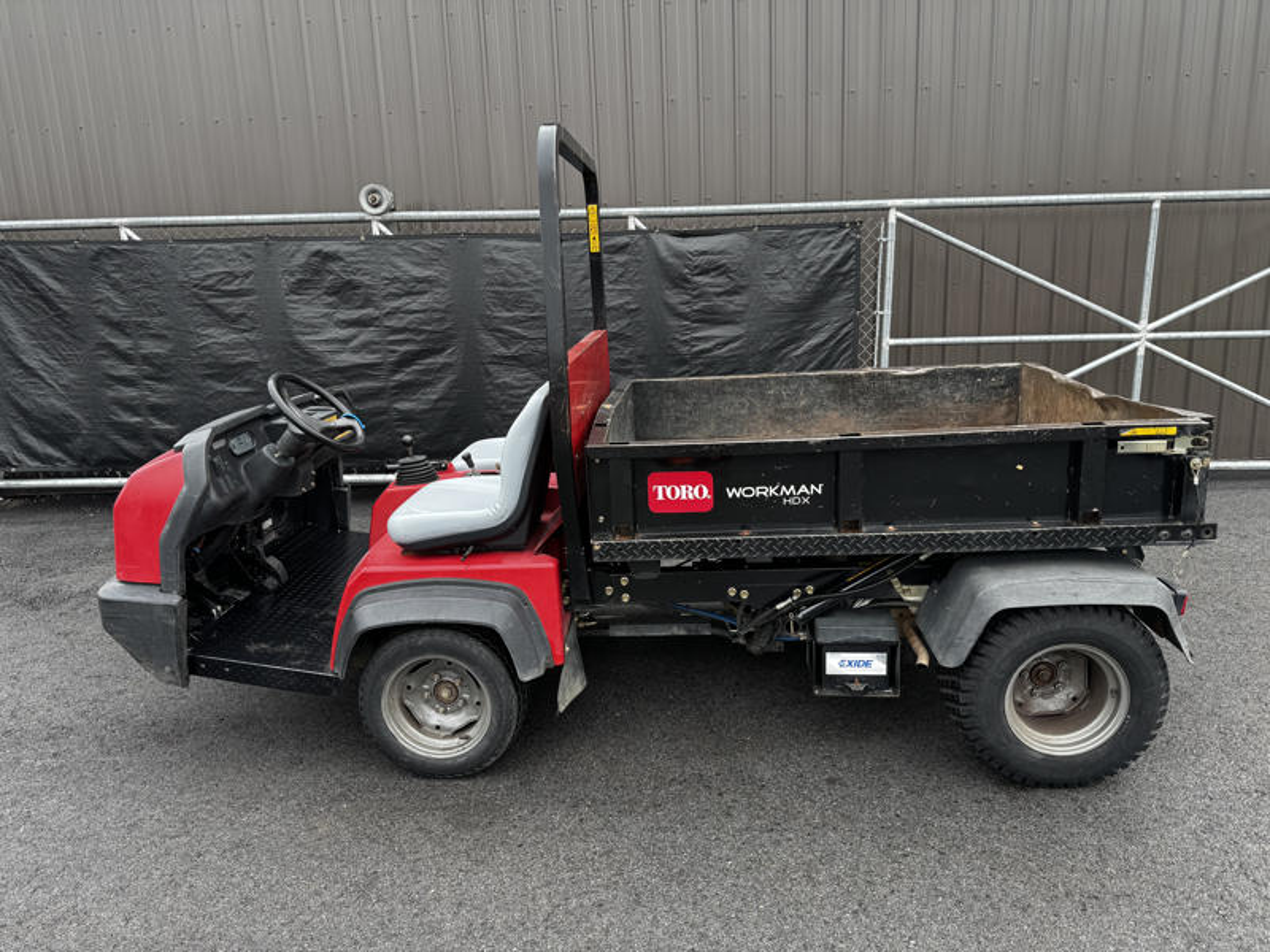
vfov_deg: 56.8
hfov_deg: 71.6
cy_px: 476
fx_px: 881
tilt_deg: -12.2
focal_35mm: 24
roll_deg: +1.7
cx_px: 635
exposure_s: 1/325
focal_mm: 6.76
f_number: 1.78
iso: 80
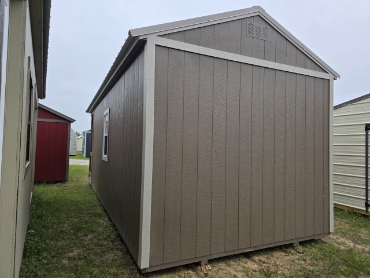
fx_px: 246
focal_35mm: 23
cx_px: 185
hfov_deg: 73.9
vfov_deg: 58.9
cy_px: 139
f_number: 1.7
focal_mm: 6.3
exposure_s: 1/2333
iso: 80
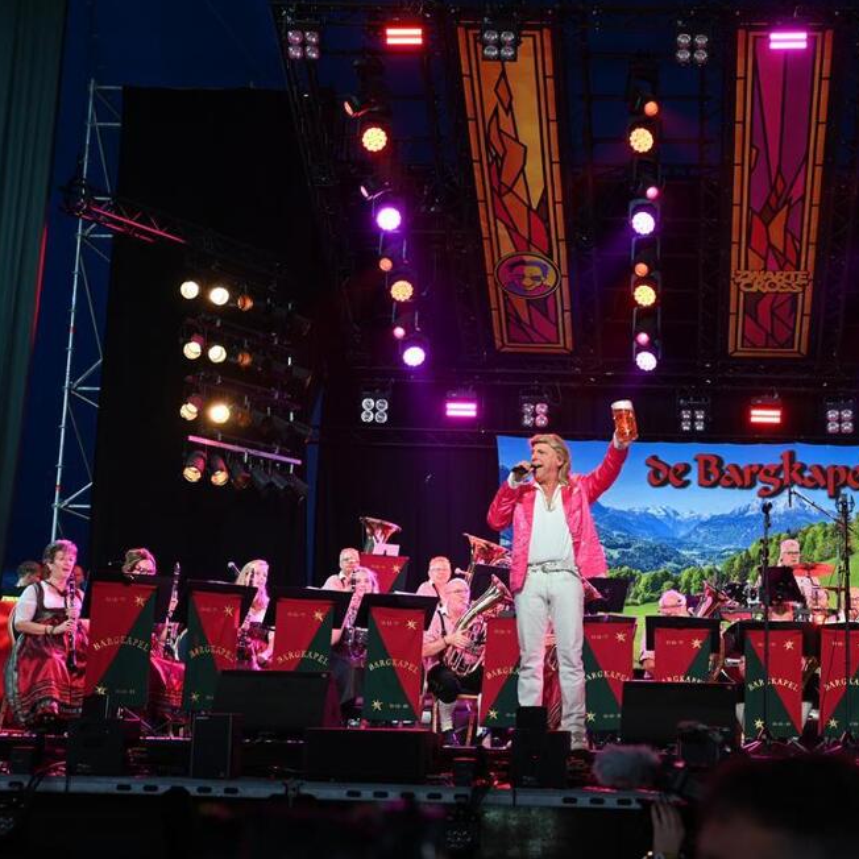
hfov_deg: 27.5
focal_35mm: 62
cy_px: 430
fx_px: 1741
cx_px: 603
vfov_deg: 27.7
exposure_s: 1/40
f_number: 3.2
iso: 320
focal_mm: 48
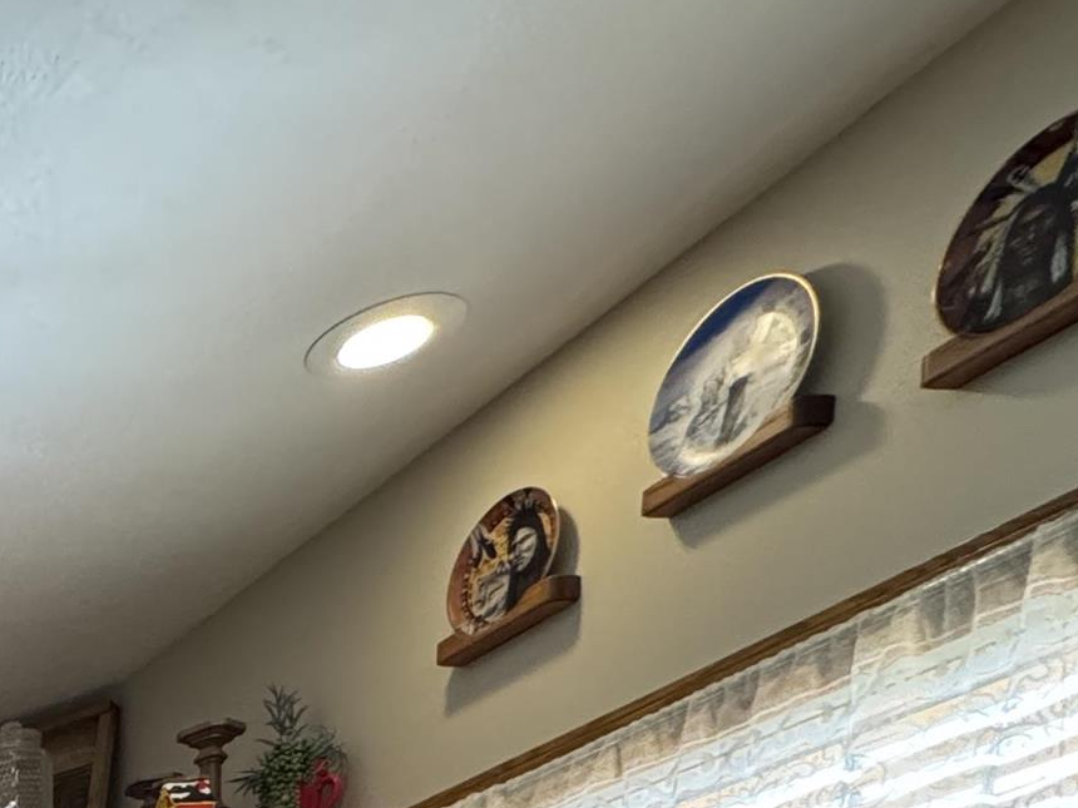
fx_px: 1557
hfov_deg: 22.8
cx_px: -821
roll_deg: -0.7
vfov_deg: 20.9
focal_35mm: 50
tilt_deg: -1.0
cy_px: 1417
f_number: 2.2
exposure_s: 1/120
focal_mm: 2.22
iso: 250
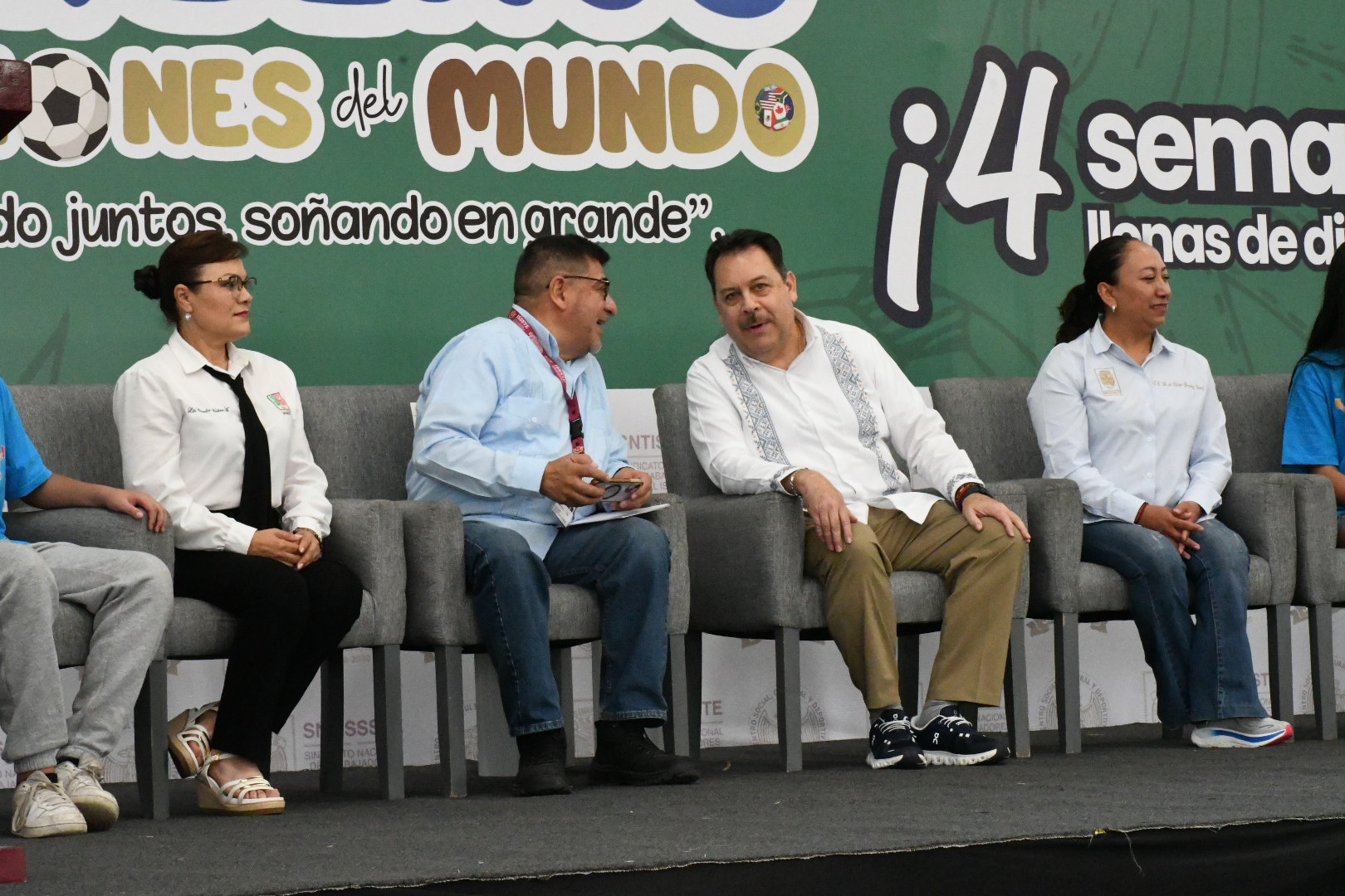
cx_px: 672
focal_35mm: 105
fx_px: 3923
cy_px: 448
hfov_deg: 19.5
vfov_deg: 13.0
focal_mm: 70
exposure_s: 1/200
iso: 12800
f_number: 18
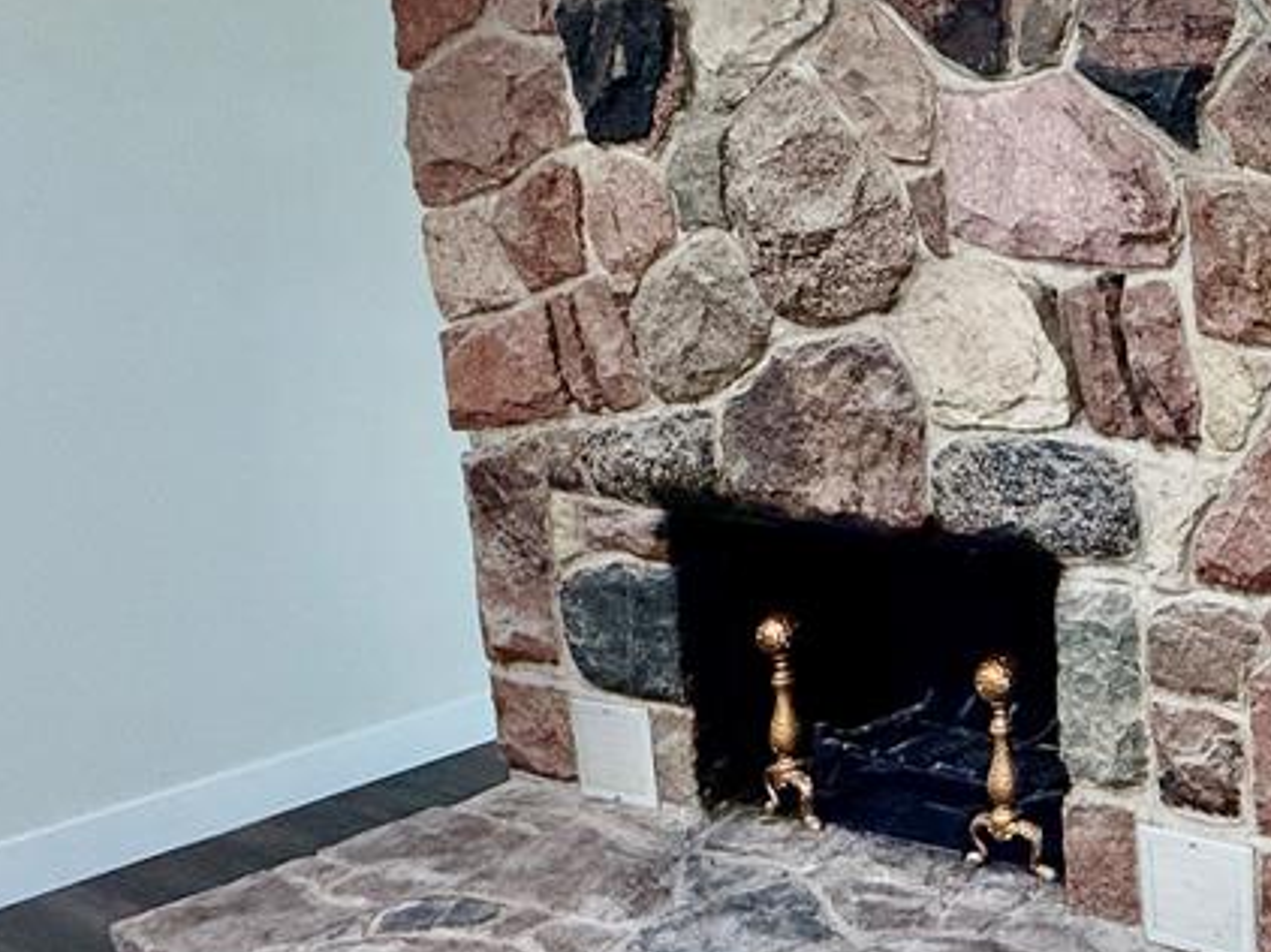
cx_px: 1470
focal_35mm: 34
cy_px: 455
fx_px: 1248
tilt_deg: -10.0
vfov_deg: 41.7
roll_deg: -0.4
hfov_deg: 40.6
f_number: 2.2
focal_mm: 2.22
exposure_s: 1/120
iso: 320
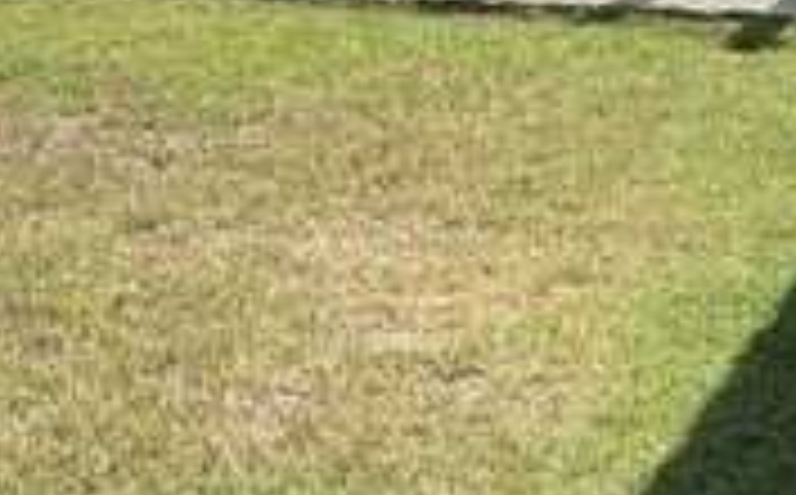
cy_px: 338
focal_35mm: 116
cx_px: 551
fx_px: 2512
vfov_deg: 11.2
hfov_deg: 17.9
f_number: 1.8
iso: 16
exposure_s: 1/1098
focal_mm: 3
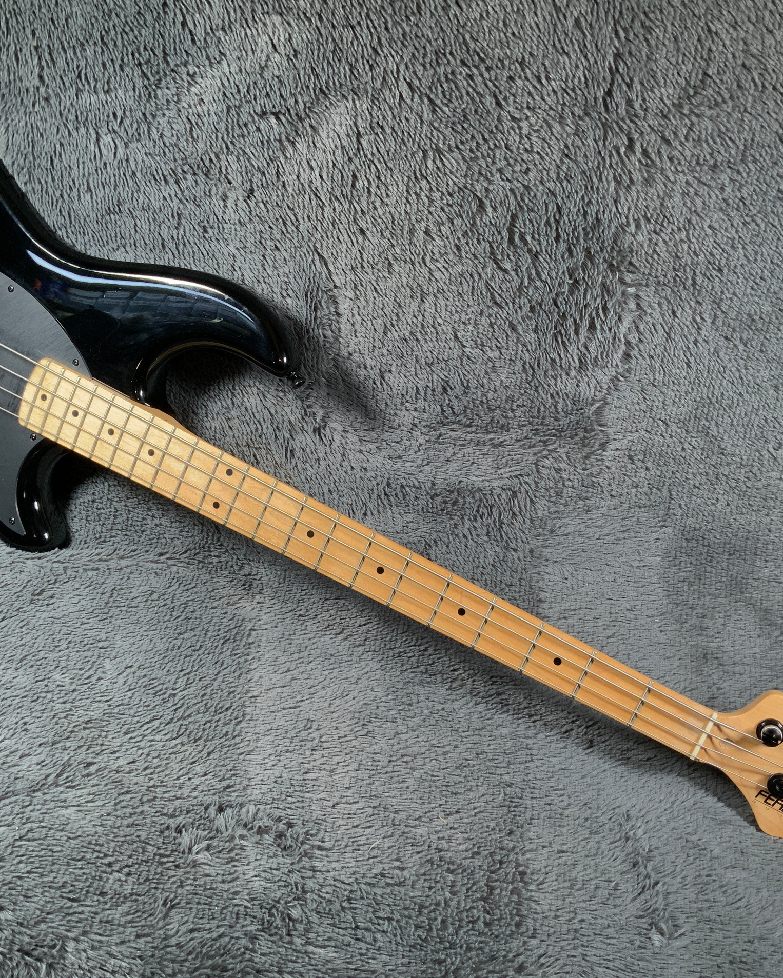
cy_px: 489
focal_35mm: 38
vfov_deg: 47.9
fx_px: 1101
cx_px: 370
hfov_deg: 39.2
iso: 40
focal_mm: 3
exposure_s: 1/104
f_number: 1.8
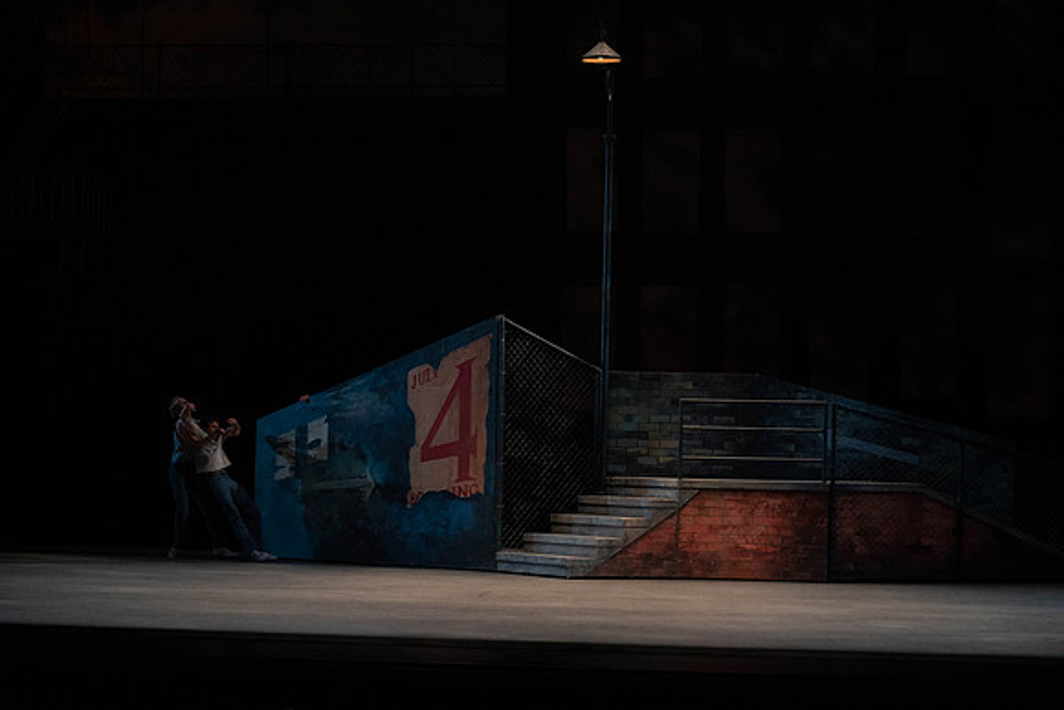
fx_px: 2867
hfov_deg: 21.0
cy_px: 355
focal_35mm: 97
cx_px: 532
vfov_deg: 14.1
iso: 3200
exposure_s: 1/400
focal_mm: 97
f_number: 4.5
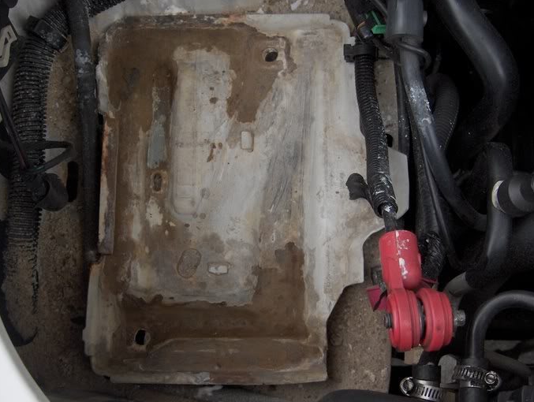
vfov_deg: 31.6
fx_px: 711
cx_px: 246
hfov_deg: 41.2
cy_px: 210
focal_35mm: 46
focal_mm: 8
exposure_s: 1/281
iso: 100
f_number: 2.8
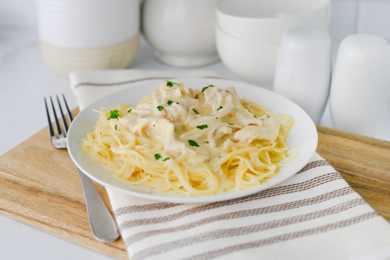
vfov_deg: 26.9
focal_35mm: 50
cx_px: 195
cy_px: 130
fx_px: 541
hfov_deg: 39.6
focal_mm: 50
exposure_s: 1/160
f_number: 5
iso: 180
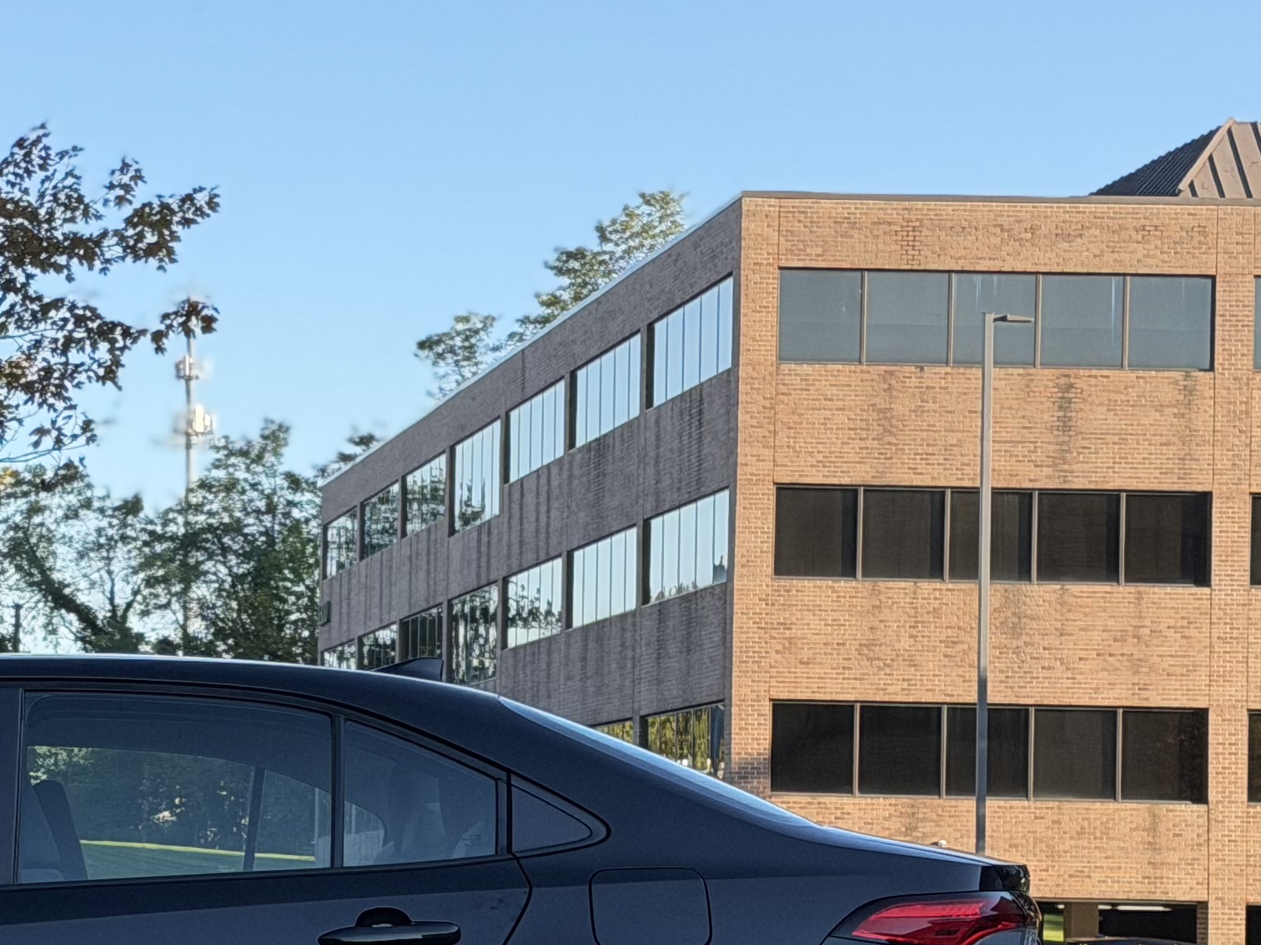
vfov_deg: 11.5
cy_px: 741
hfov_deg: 15.0
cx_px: -122
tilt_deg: +1.3
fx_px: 4663
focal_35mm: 128
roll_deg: -1.4
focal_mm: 6.76
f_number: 1.78
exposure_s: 1/1429
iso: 80
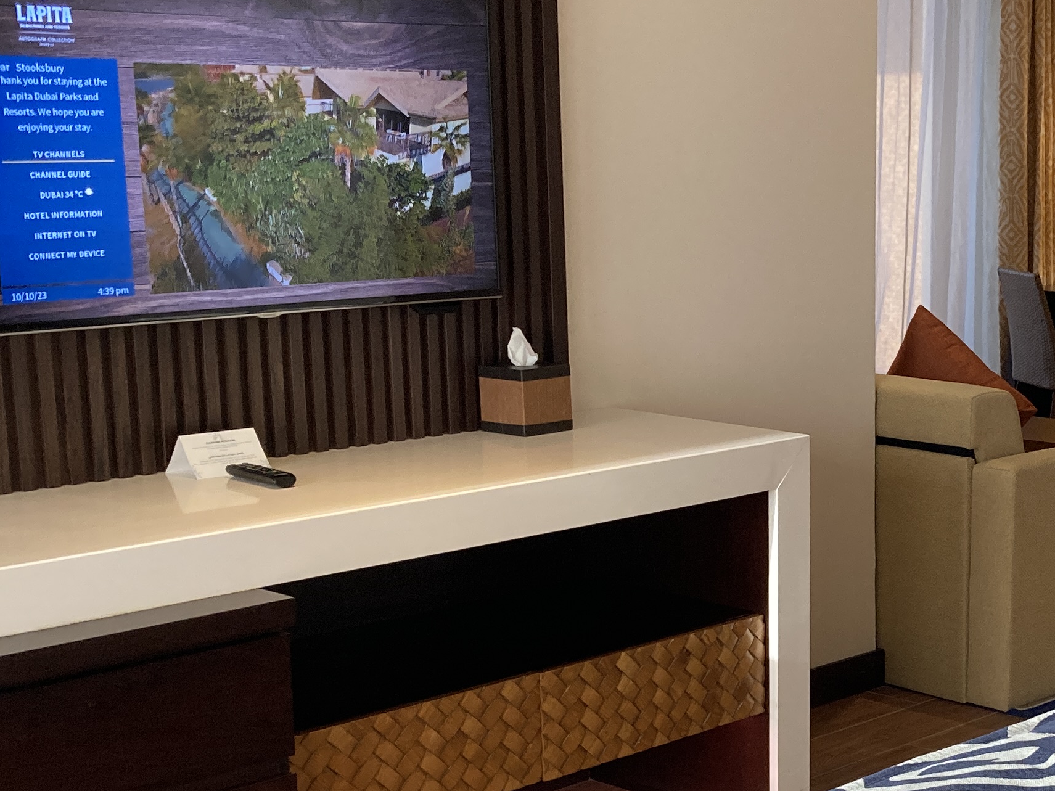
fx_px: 2011
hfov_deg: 28.5
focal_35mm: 66
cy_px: 536
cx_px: 897
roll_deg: -0.1
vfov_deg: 22.2
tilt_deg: -10.5
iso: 64
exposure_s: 1/100
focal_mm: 3.99
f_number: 1.8
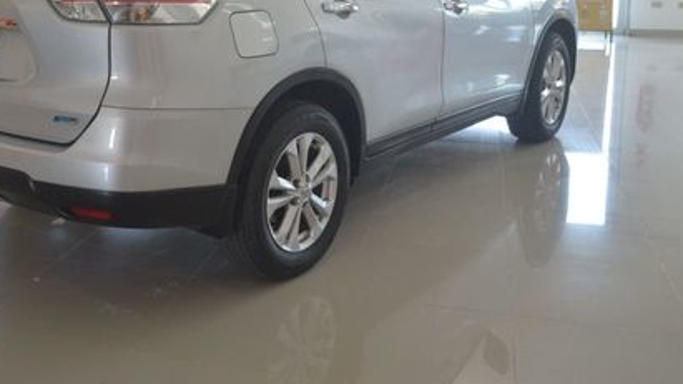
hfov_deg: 45.7
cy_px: 57
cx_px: 228
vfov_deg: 26.4
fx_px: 797
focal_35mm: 44
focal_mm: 18
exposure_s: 1/160
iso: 500
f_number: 3.5
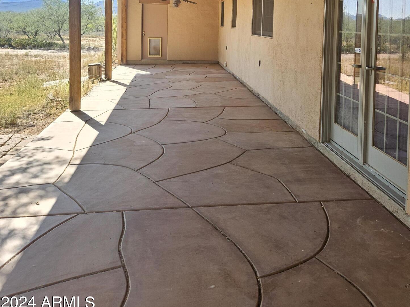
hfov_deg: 56.8
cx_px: 213
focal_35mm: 32
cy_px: 44
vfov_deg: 41.4
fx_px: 379
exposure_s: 1/408
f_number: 1.8
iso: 40
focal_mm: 5.4
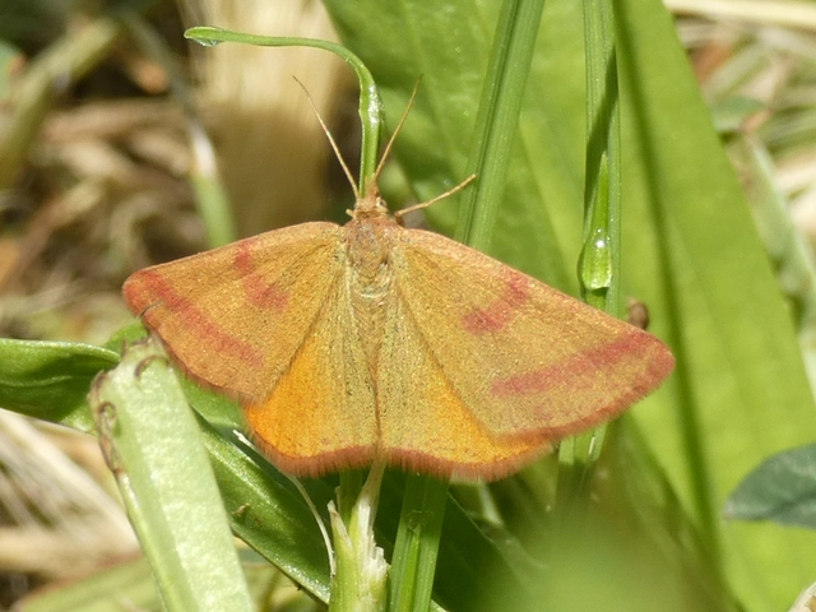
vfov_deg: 11.2
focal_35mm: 132
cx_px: 408
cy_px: 306
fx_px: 3112
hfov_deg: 14.9
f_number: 5.2
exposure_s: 1/160
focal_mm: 23.7
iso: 80
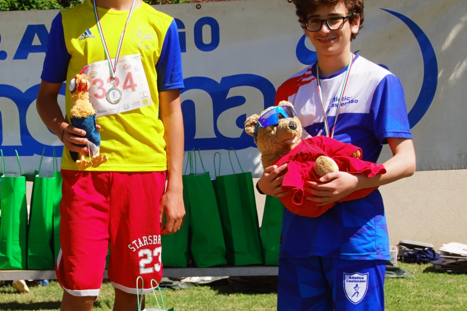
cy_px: 161
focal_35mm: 102
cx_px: 138
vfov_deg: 13.4
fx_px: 1322
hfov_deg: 19.9
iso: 100
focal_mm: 35
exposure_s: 1/250
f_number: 6.3
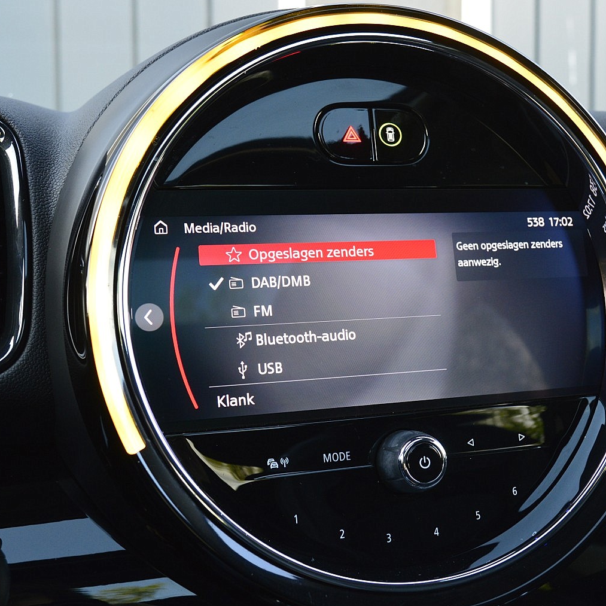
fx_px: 971
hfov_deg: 34.6
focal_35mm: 49
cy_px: 300
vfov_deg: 34.7
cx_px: 343
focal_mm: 24
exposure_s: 1/60
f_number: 7.1
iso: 800
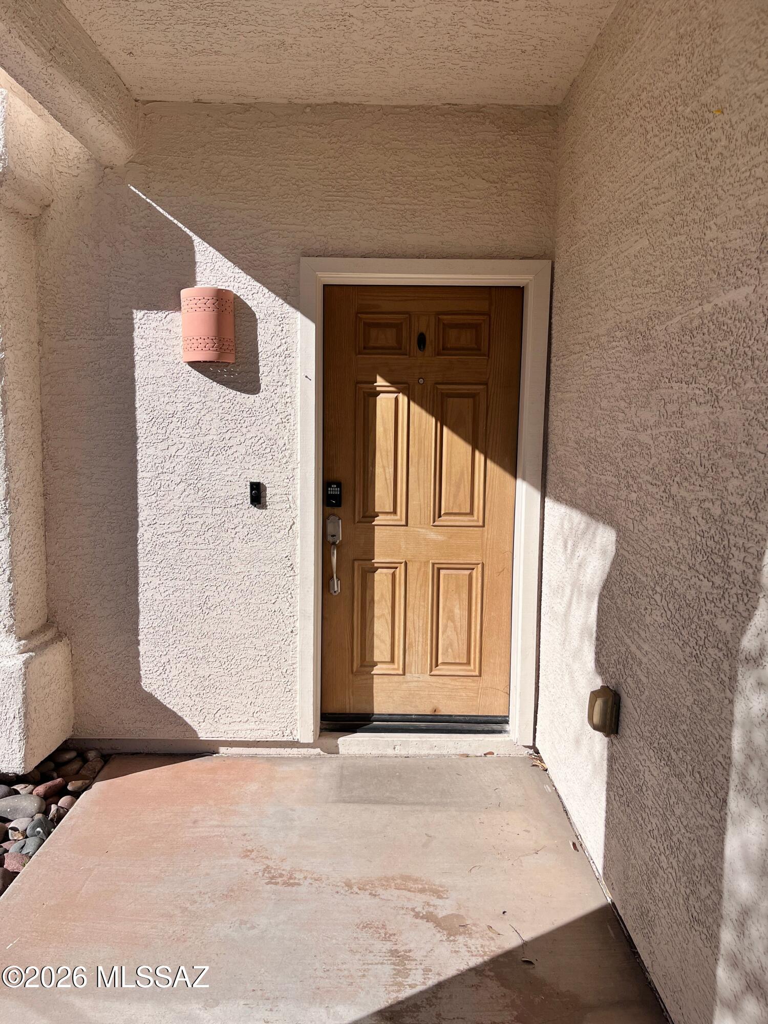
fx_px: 769
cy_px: 512
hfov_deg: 53.1
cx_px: 384
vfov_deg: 67.3
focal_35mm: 26
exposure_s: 1/6897
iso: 50
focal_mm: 5.1
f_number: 1.6
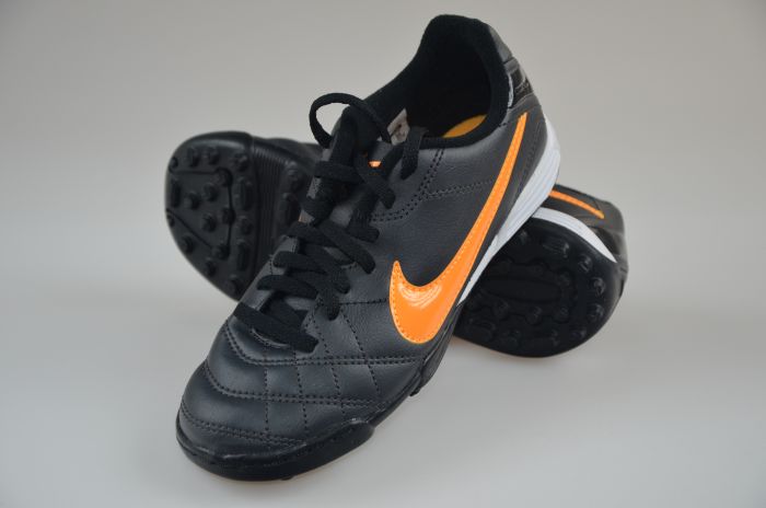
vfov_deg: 14.6
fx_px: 1975
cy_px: 254
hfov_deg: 21.9
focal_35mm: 93
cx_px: 383
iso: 400
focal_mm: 62
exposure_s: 1/100
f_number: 5.3
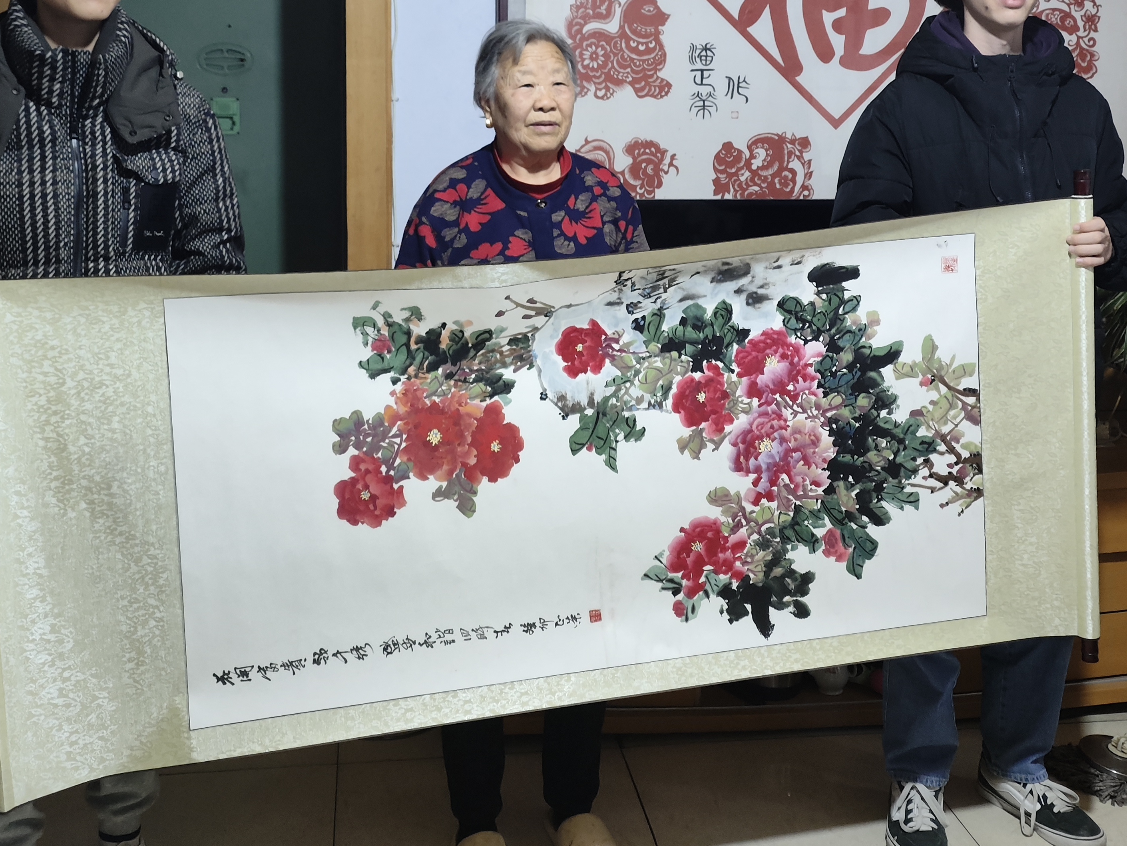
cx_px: 543
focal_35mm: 41
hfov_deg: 45.8
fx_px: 1335
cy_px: 195
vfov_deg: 34.3
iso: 722
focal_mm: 4.71
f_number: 1.79
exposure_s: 1/25
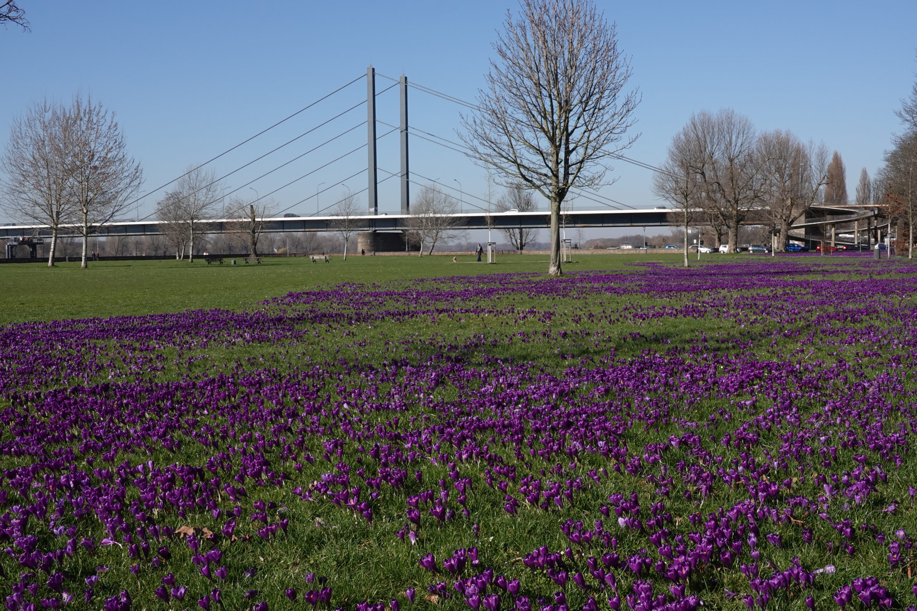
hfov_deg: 43.6
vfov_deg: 29.9
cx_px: 458
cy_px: 306
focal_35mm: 45
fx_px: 1146
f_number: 10
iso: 125
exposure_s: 1/200
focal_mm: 16.54
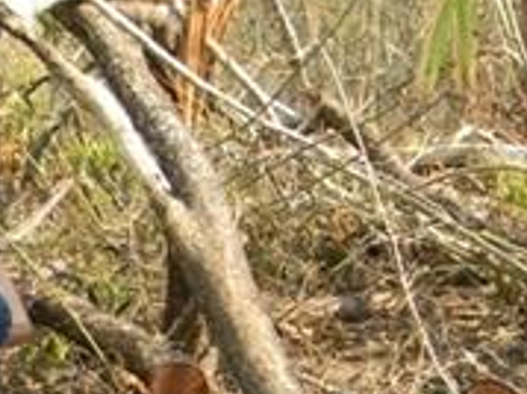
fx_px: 1841
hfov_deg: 15.9
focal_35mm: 121
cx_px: 542
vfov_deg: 12.0
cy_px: 441
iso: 400
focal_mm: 6.4
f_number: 7.4
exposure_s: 1/235
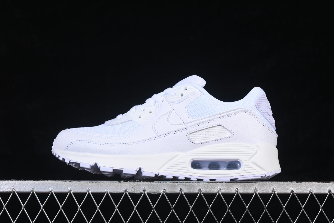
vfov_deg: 18.2
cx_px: 167
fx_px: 696
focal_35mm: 75
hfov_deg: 27.0
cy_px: 112
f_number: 8
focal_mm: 50
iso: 160
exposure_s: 1/100
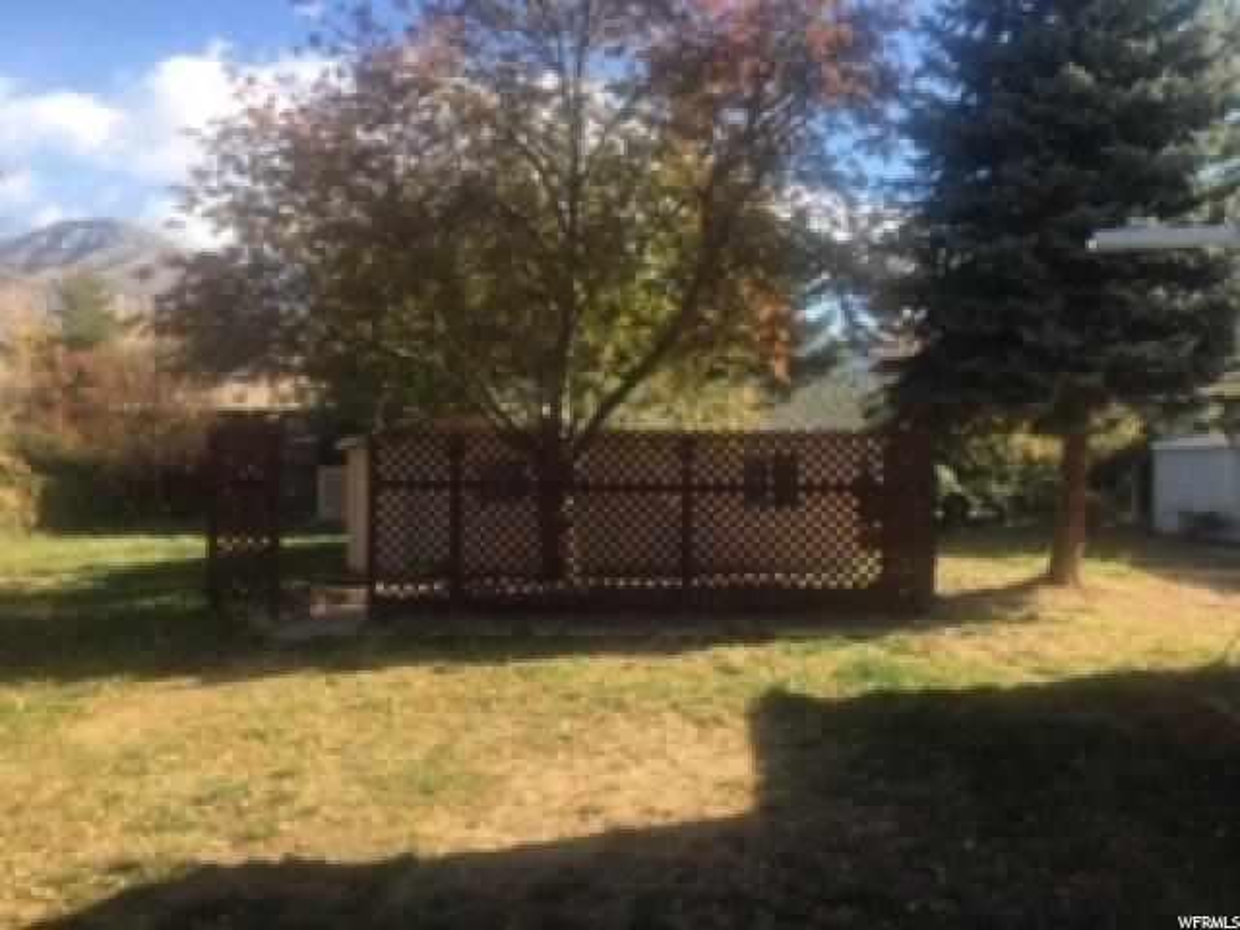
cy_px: 465
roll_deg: -0.9
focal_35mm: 29
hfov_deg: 61.7
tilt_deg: +3.2
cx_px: 620
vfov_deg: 48.2
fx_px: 1039
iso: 25
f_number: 2.2
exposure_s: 1/545
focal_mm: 4.15
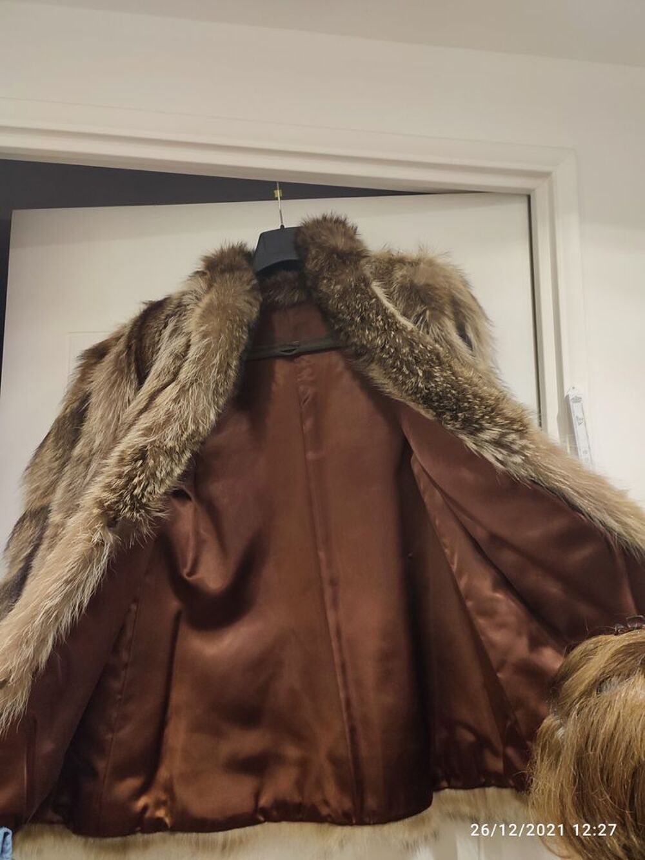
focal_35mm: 25
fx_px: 621
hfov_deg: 54.9
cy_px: 430
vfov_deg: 69.4
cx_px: 322
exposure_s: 1/25
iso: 393
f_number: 1.9
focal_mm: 6.04
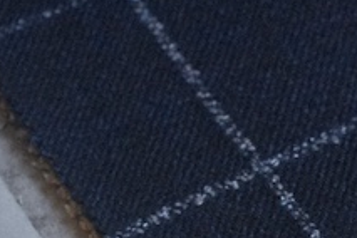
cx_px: 397
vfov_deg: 5.6
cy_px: 252
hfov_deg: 8.3
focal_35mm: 246
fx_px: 2439
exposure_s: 1/125
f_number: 8
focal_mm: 55
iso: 6400
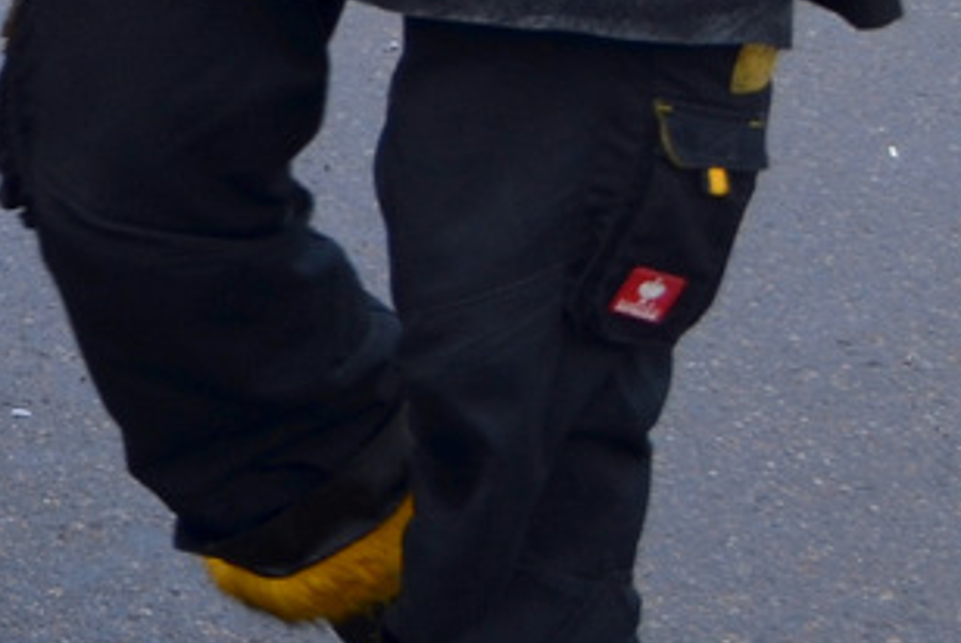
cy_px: -824
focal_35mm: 187
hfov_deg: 9.6
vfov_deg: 7.0
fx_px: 4996
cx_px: -1463
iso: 100
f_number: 7.1
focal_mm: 24
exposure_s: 1/200
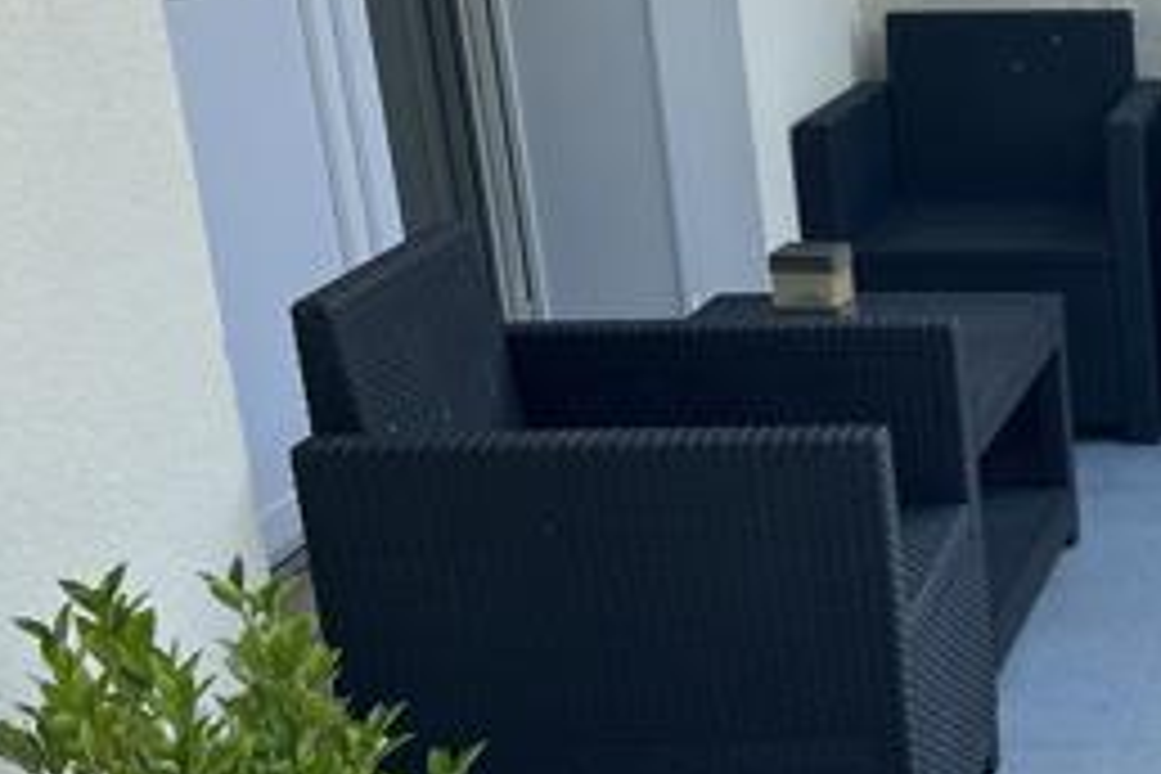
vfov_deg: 16.0
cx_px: 1534
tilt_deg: -21.5
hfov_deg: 21.7
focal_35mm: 84
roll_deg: +0.3
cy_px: 738
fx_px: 2709
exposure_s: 1/1355
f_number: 1.6
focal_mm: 5.1
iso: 50
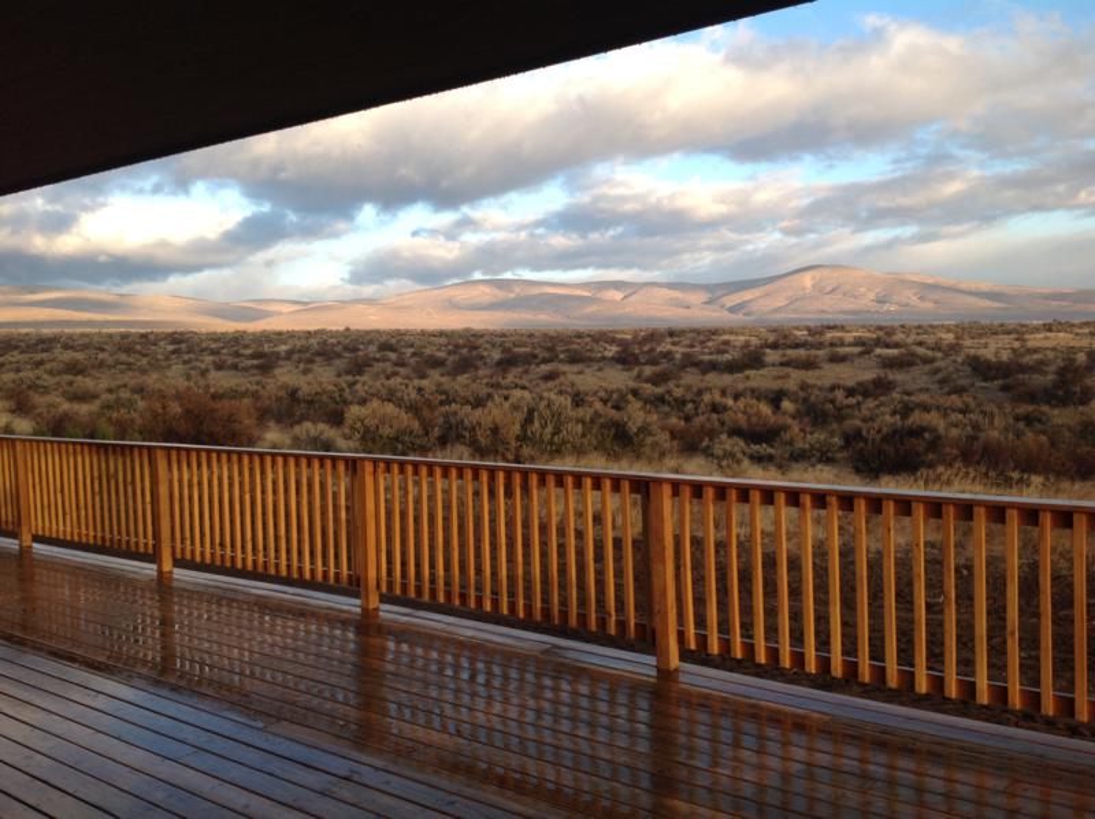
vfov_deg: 40.6
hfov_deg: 52.7
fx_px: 1106
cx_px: 548
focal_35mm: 35
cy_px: 410
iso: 50
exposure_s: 1/438
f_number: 2.4
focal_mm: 4.28
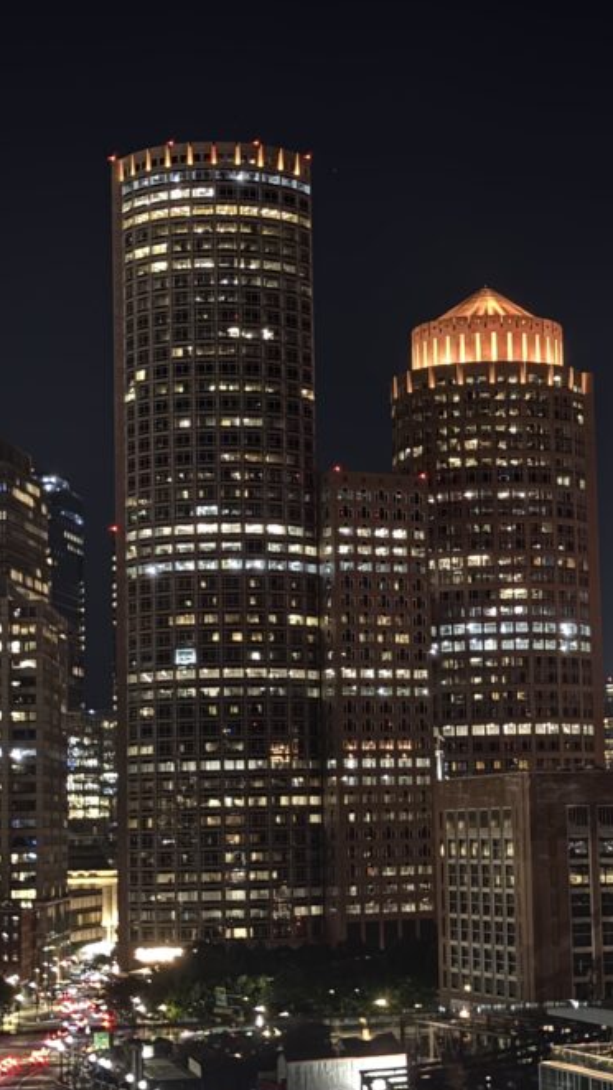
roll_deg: +1.2
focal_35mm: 81
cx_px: 445
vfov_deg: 26.2
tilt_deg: +7.5
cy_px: 551
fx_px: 2340
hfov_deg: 14.9
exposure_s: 1/5
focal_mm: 6.76
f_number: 1.78
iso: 400
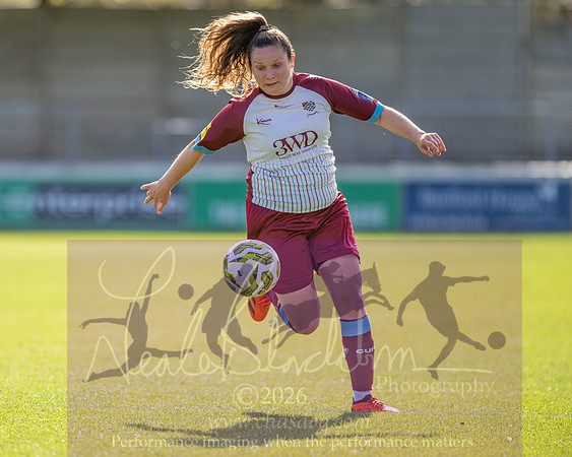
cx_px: 206
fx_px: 6103
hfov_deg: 5.4
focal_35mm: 361
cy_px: 244
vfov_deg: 4.3
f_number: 2.8
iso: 200
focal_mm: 300
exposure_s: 1/3200
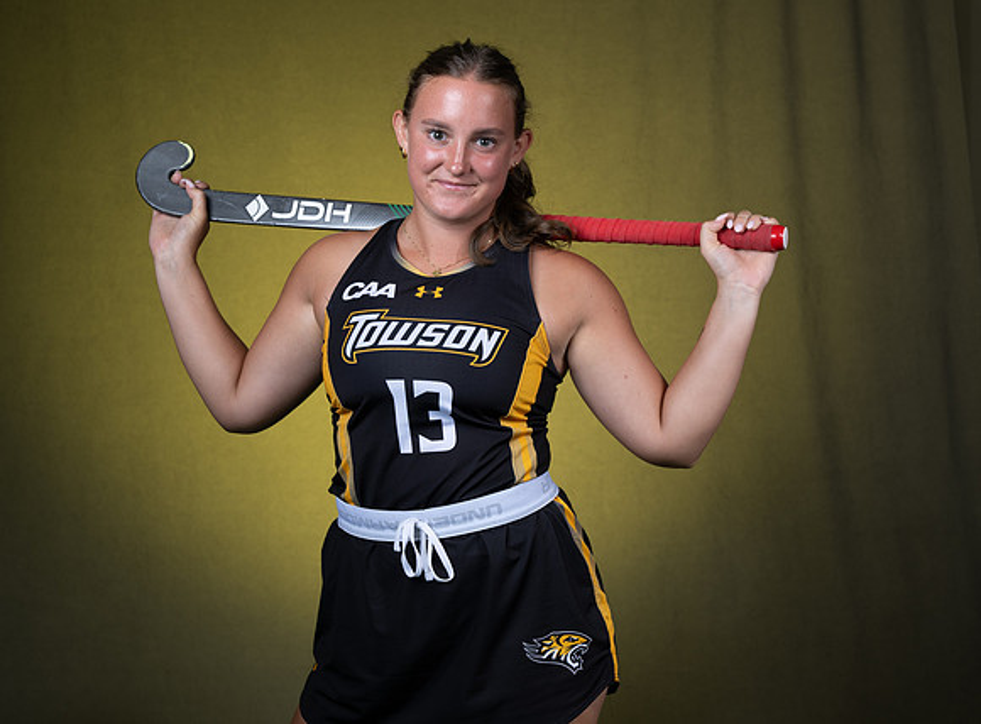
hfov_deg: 24.9
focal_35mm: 79
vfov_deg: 18.5
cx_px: 553
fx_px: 2217
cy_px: 371
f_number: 7.1
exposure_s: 1/160
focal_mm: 62
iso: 100
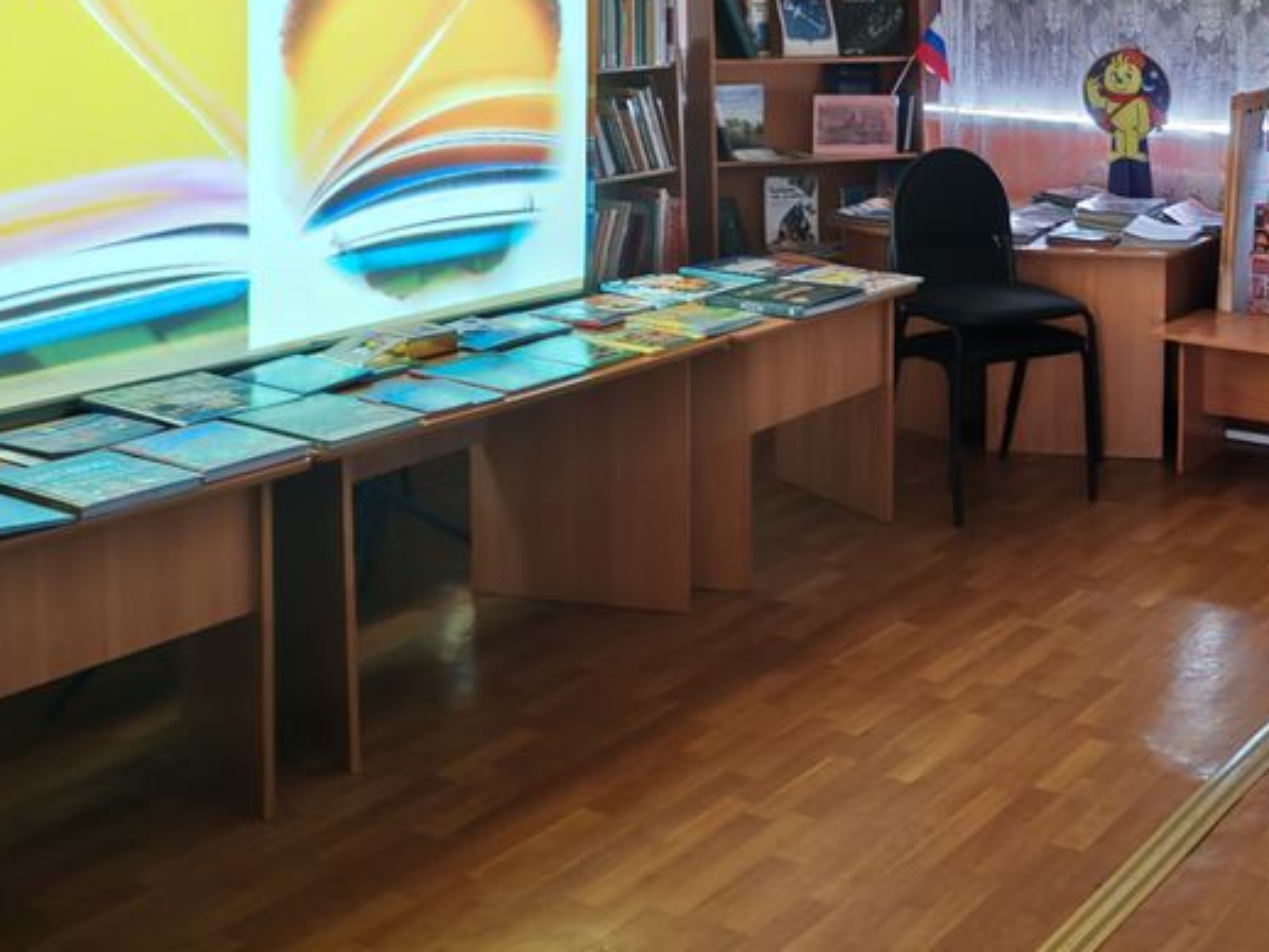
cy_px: 110
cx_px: 1071
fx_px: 1834
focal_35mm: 50
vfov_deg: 28.1
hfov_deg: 36.5
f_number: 1.9
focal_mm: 6.12
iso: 3200
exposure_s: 1/25
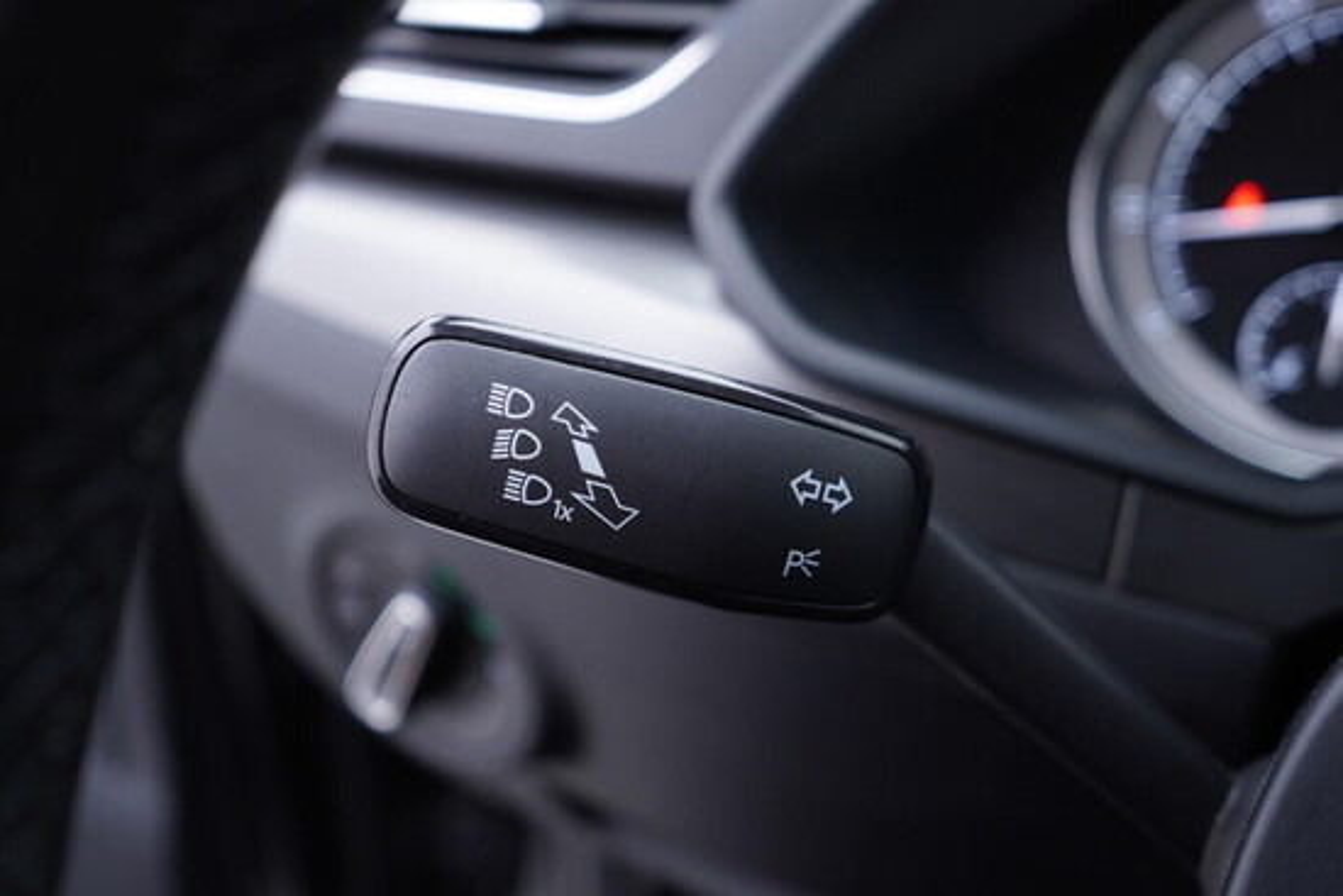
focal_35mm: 36
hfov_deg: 53.1
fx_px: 1343
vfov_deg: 36.9
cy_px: 448
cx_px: 672
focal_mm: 24
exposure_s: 1/40
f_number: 2.8
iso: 250
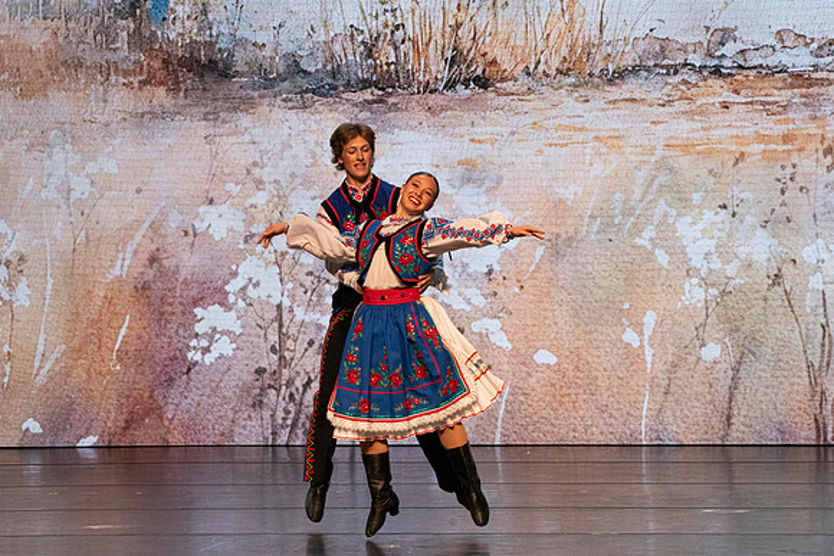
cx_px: 364
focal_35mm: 363
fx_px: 8402
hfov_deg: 5.7
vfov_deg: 3.8
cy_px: 300
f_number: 13
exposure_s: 1/400
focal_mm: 294
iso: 6400
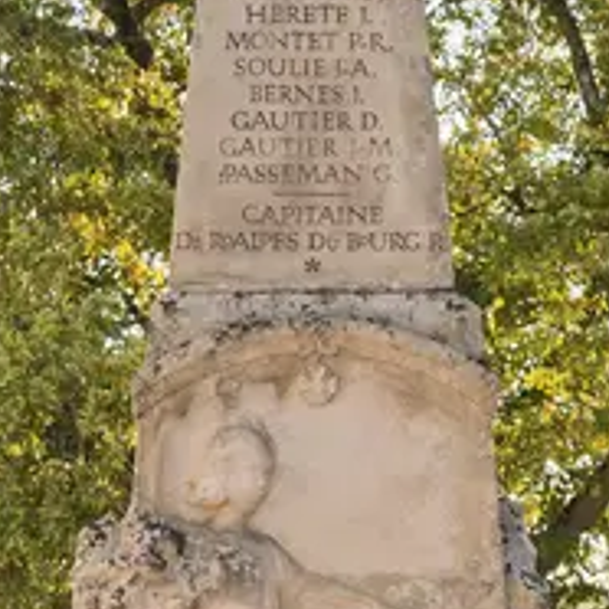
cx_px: 308
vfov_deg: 6.0
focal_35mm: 293
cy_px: 327
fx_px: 5832
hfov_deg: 6.0
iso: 100
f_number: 7.1
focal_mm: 50
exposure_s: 1/80
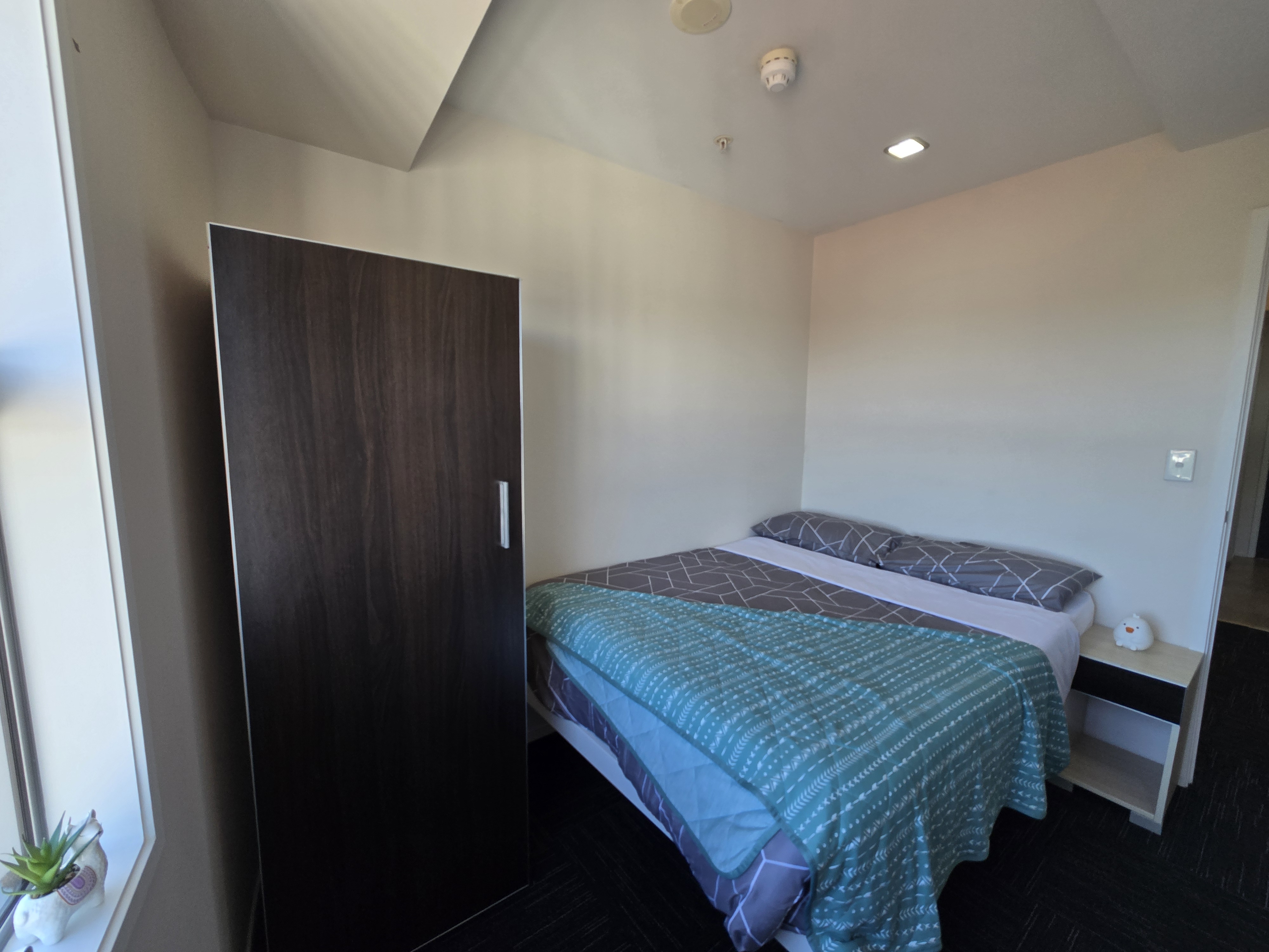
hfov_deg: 106.2
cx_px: 634
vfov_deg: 89.9
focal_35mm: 13
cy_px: 476
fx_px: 477
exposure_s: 1/100
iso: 50
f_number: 2.2
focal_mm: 2.2
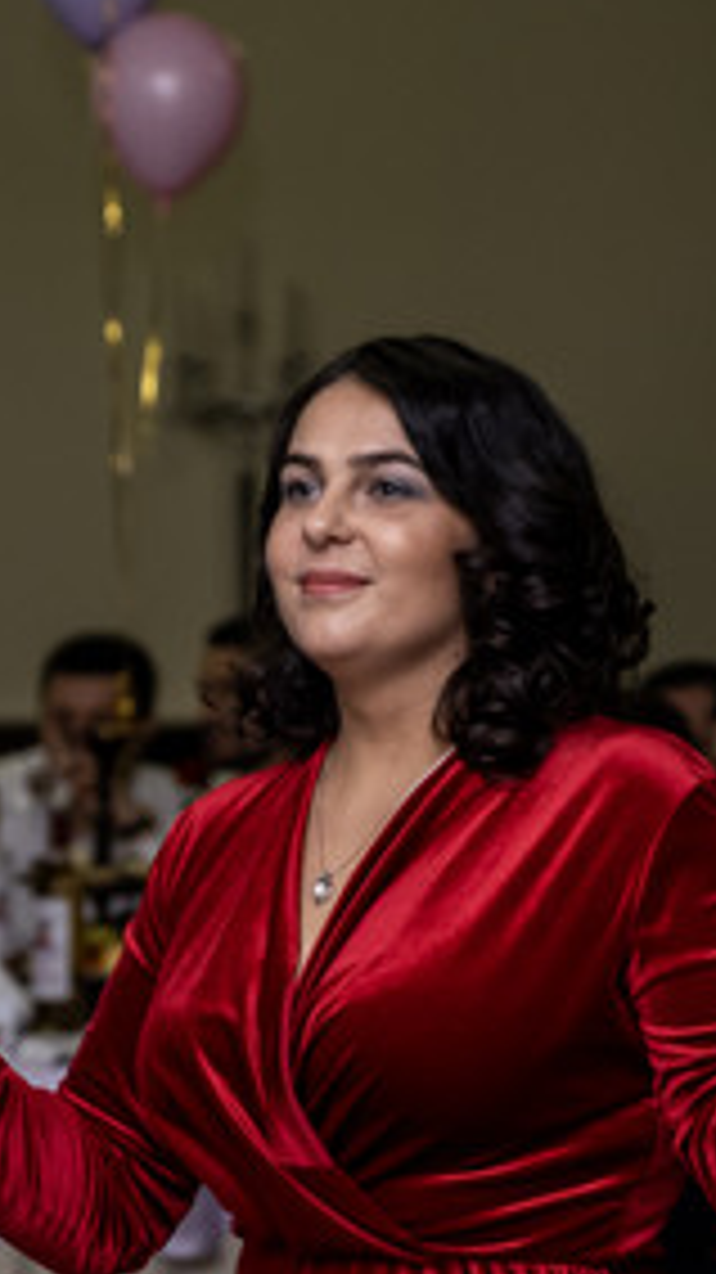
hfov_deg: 6.2
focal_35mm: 197
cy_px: 768
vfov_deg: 10.9
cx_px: 171
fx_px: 6655
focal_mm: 55
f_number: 2.8
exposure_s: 1/160
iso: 1000
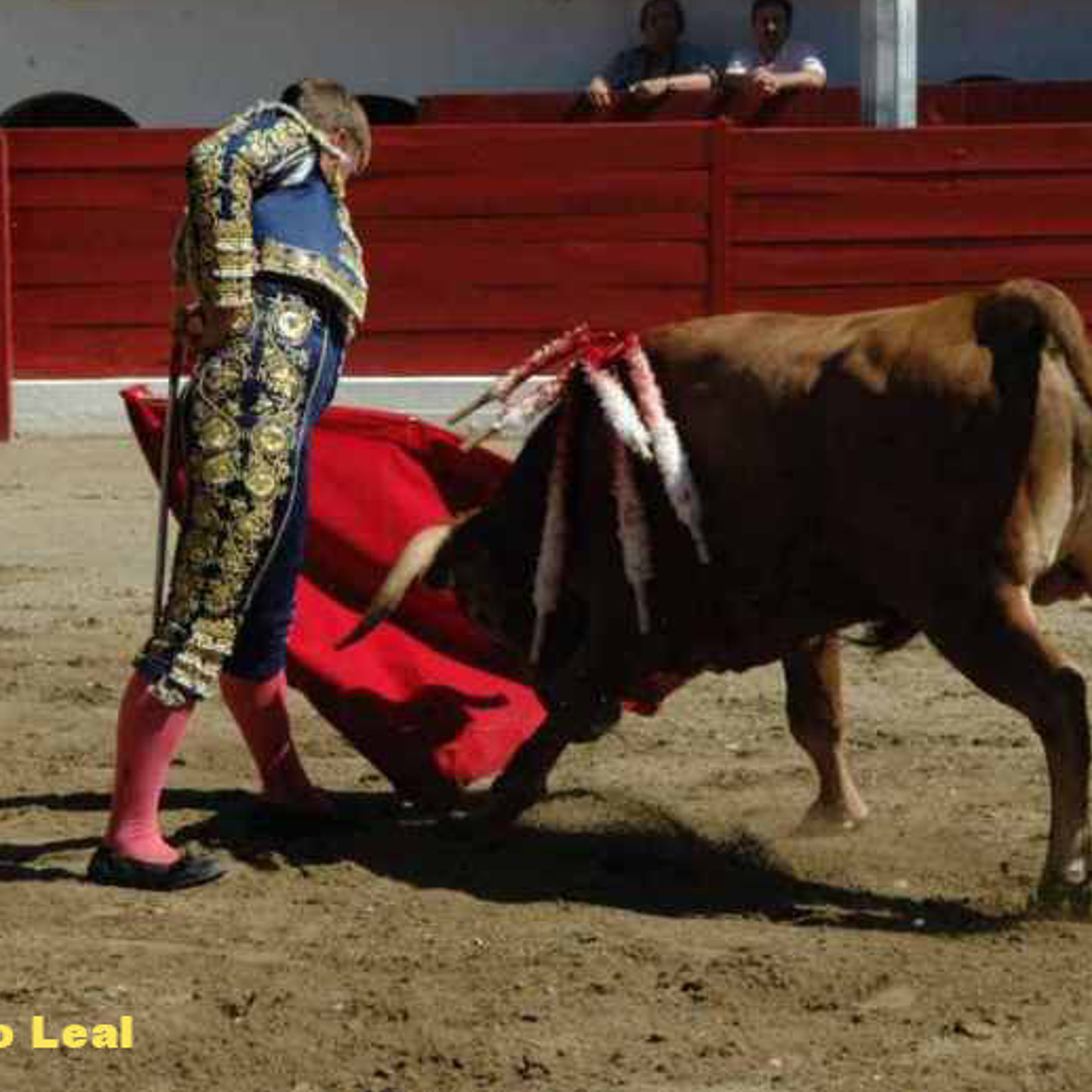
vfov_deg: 10.3
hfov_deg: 10.3
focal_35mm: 169
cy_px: 537
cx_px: 590
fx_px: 6032
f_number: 11
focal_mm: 86
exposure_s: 1/800
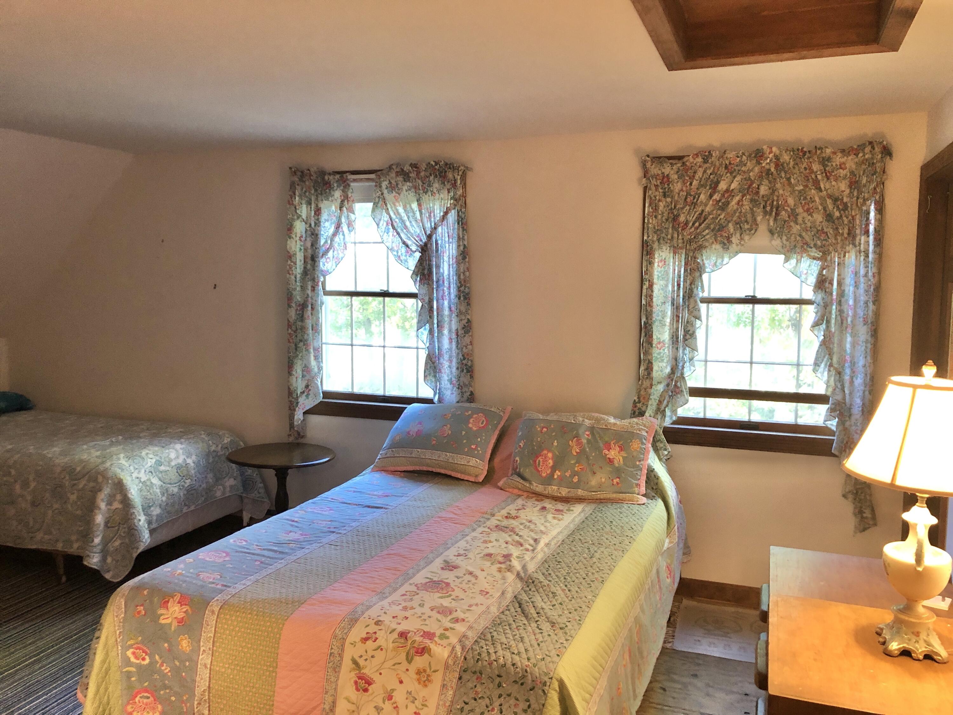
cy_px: 358
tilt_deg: -5.8
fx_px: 771
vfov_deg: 49.7
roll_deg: +0.5
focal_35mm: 28
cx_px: 476
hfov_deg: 63.4
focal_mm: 4
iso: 80
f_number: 1.8
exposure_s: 1/15
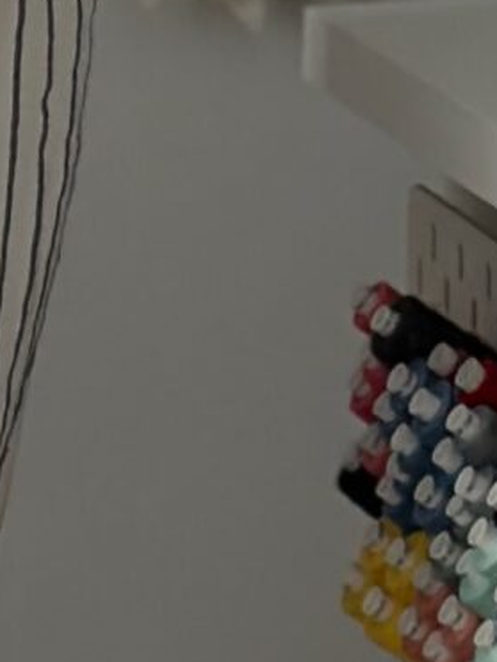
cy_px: -383
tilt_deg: -16.0
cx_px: -378
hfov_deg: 4.5
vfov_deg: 5.9
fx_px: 6317
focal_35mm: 330
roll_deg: +1.1
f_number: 1.78
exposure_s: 1/84
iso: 125
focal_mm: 6.86
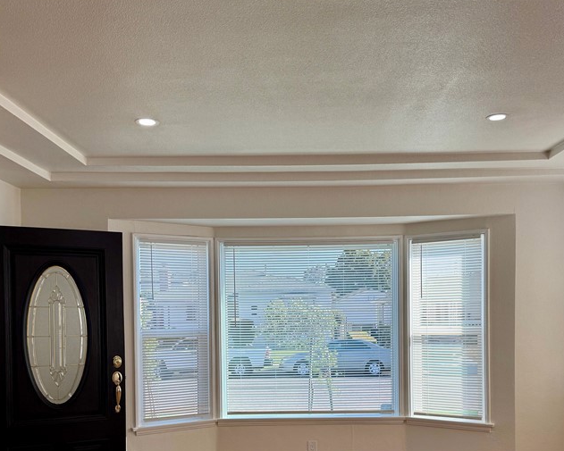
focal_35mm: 38
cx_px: 291
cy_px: 335
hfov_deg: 47.9
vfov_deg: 38.2
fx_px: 634
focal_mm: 6.76
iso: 80
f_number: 1.78
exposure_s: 1/728
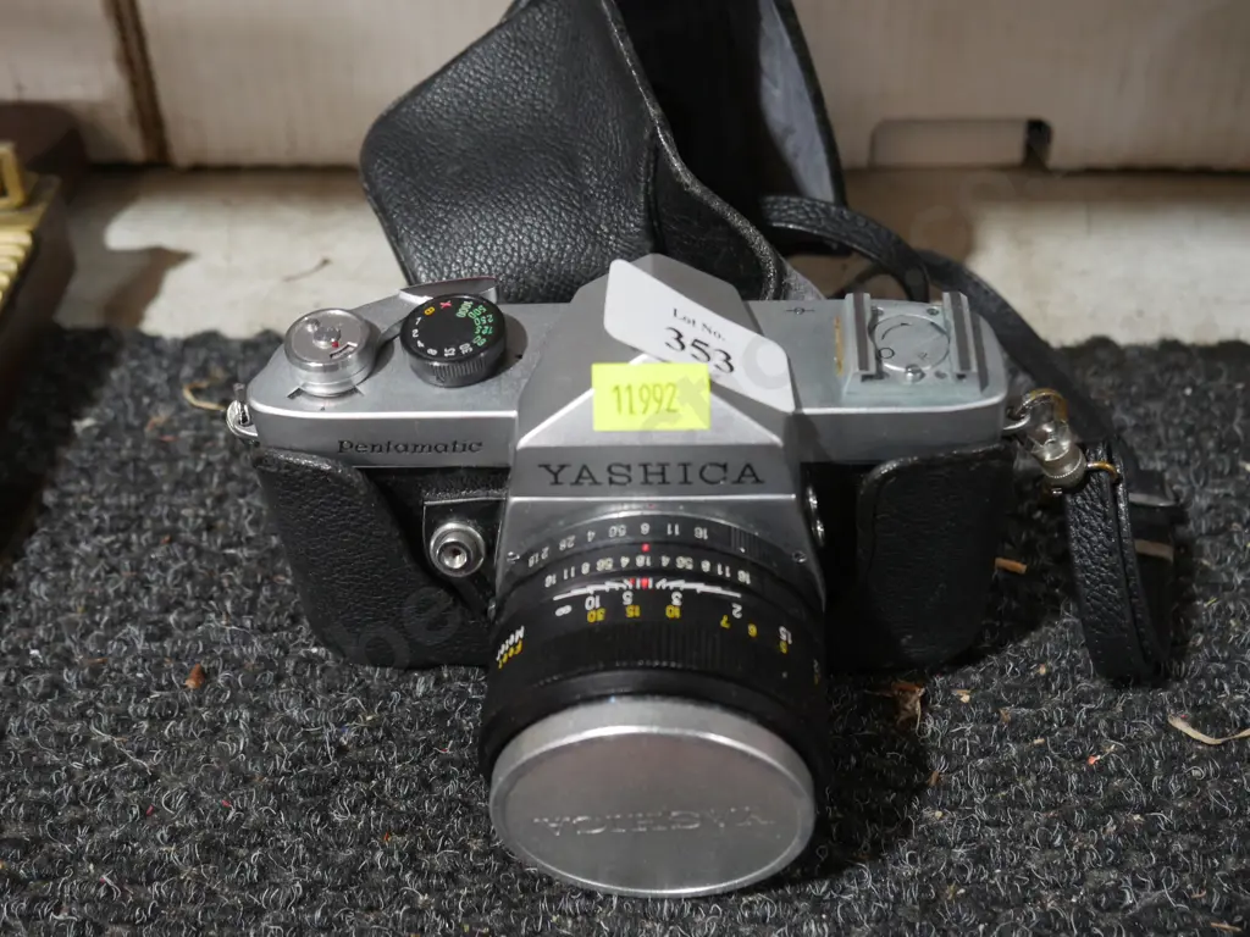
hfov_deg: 42.9
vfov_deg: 32.9
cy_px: 468
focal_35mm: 44
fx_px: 1589
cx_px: 625
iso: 1250
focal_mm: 22
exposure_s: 1/60
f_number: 4.7
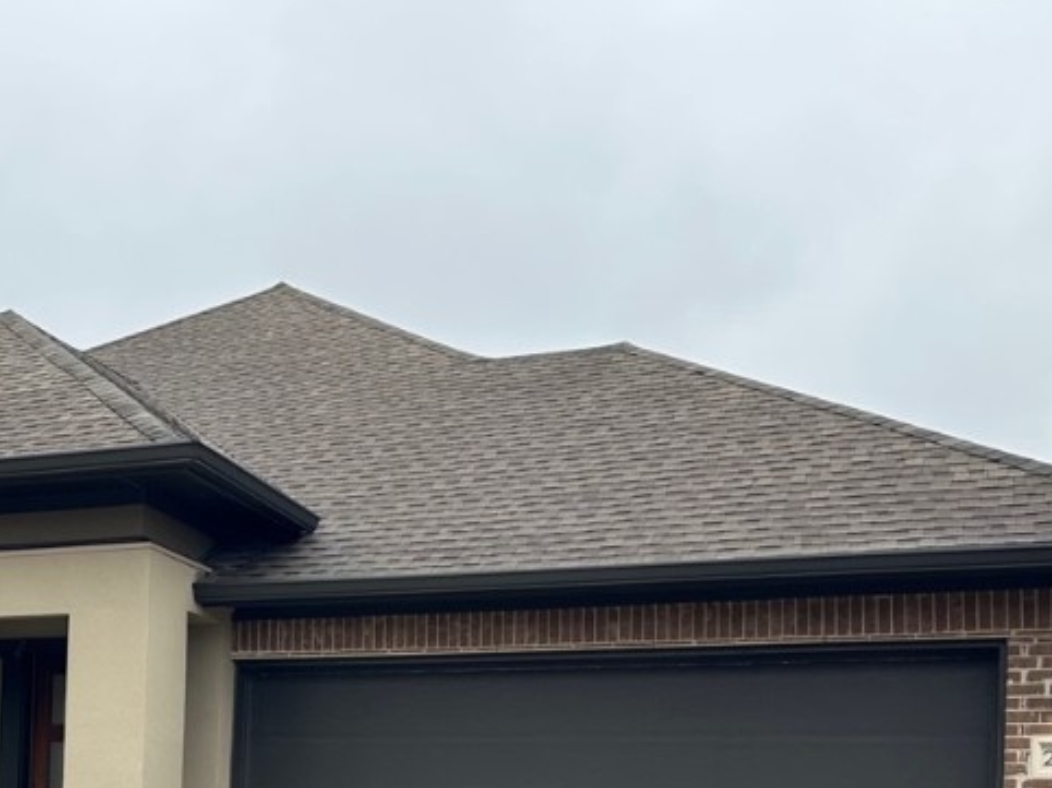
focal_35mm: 51
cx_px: 201
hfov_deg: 36.2
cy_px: 792
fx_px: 1549
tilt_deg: +0.1
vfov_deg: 26.9
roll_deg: -1.2
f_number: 1.78
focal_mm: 6.86
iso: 80
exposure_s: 1/1183
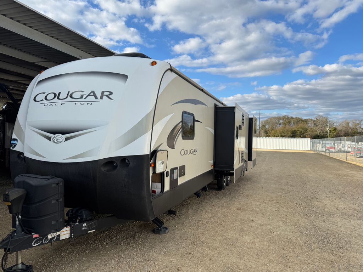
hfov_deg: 71.6
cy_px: 136
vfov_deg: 56.8
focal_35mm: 24
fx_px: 252
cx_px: 182
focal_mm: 6.76
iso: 80
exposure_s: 1/3802
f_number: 1.78
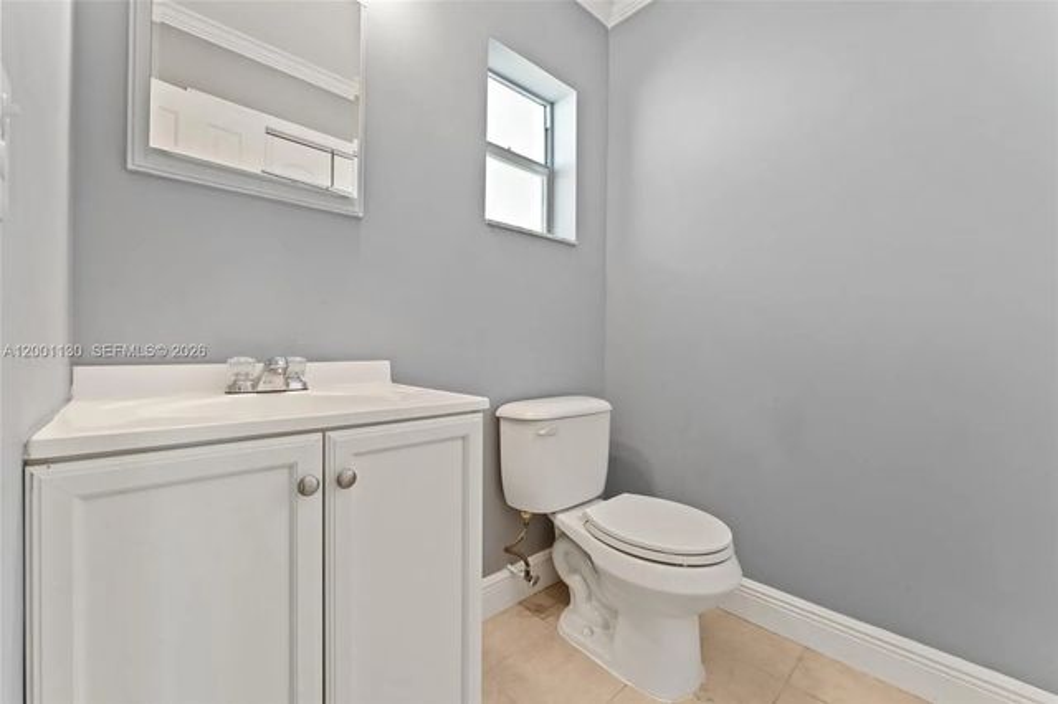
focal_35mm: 15
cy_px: 352
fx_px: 429
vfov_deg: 78.8
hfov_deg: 101.9
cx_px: 529
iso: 400
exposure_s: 1/2
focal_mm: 14.6
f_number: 9
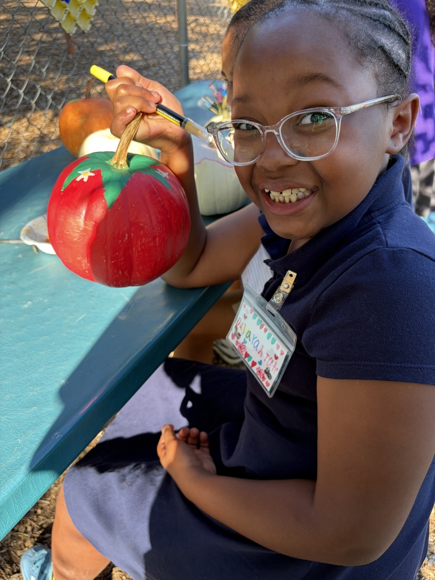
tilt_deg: -37.7
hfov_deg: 53.1
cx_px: 218
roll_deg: -0.7
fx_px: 436
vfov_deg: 67.3
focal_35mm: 26
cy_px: 290
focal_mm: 5.96
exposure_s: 1/171
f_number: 1.6
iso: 50
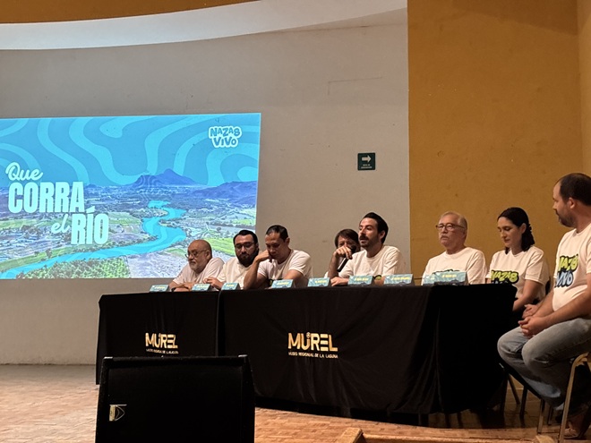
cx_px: 296
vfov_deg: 28.0
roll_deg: -0.2
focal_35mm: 52
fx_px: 888
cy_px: 222
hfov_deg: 36.8
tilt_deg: +5.6
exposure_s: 1/24
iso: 400
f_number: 1.6
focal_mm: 5.96
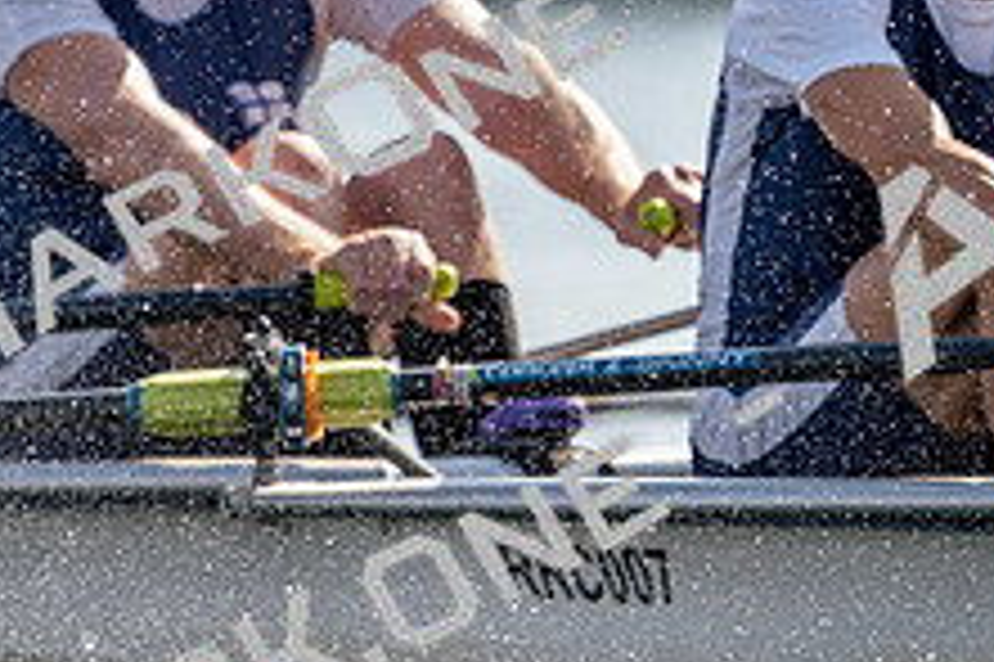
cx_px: 495
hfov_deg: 1.5
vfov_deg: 1.0
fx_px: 38019
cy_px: -47
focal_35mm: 1378
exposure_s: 1/1600
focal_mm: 524
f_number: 6.3
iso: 320
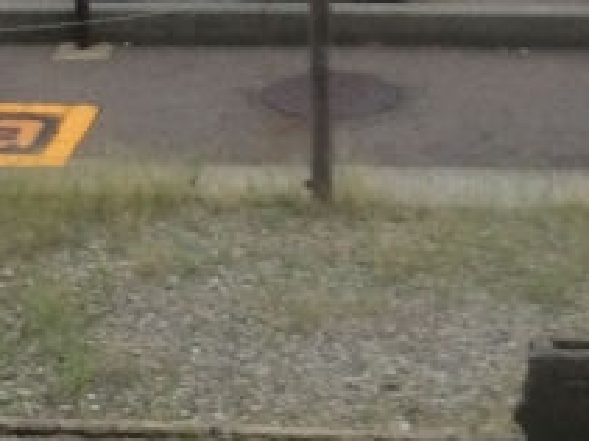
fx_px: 1939
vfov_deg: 12.8
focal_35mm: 114
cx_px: 173
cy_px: -36
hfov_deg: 17.2
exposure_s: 1/30
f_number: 2.2
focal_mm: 4.12
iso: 64
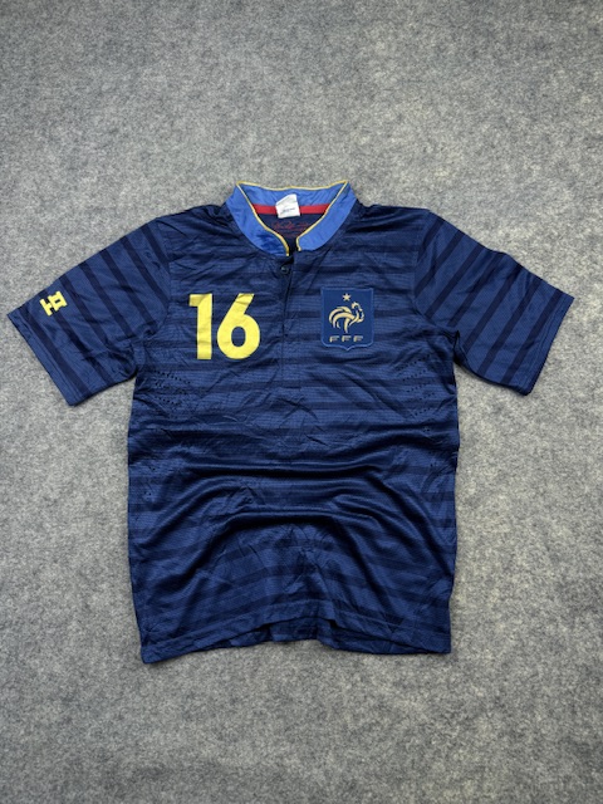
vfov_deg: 71.6
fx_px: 557
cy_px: 402
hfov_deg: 56.8
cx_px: 302
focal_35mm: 24
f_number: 1.78
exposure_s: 1/140
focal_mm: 6.76
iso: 50
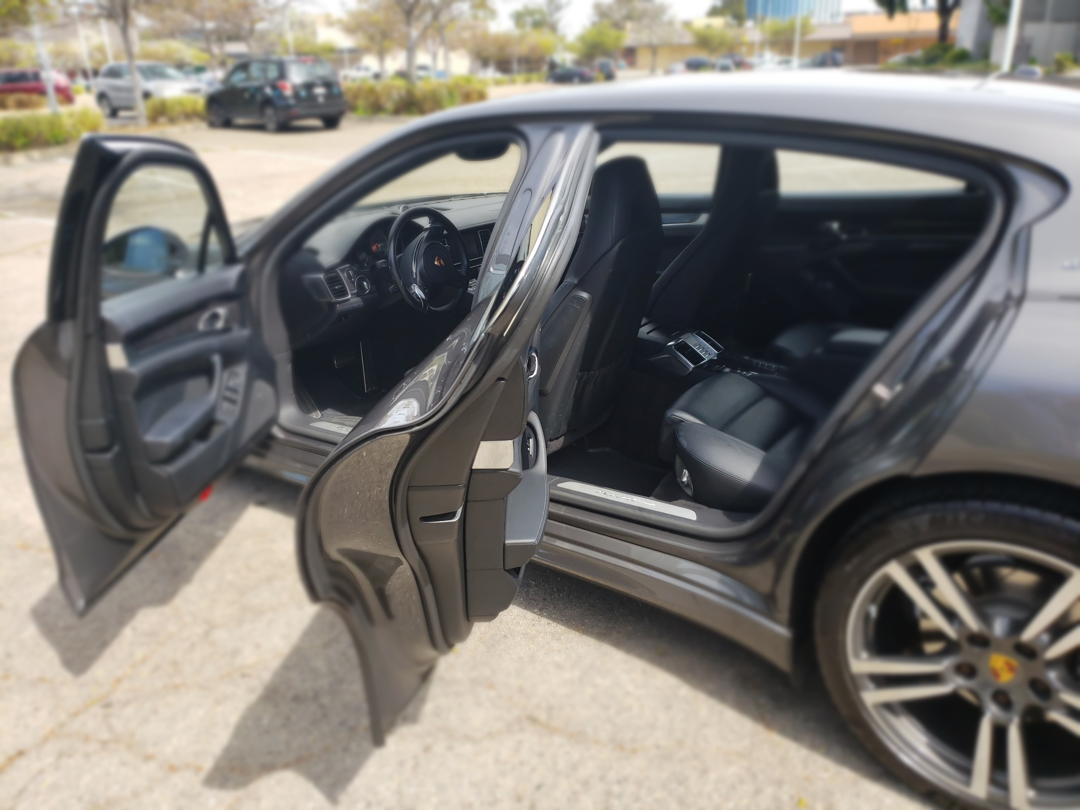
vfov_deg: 53.1
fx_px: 811
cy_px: 405
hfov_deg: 67.3
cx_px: 540
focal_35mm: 26
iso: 50
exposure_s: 1/909
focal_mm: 4.3
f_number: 1.5
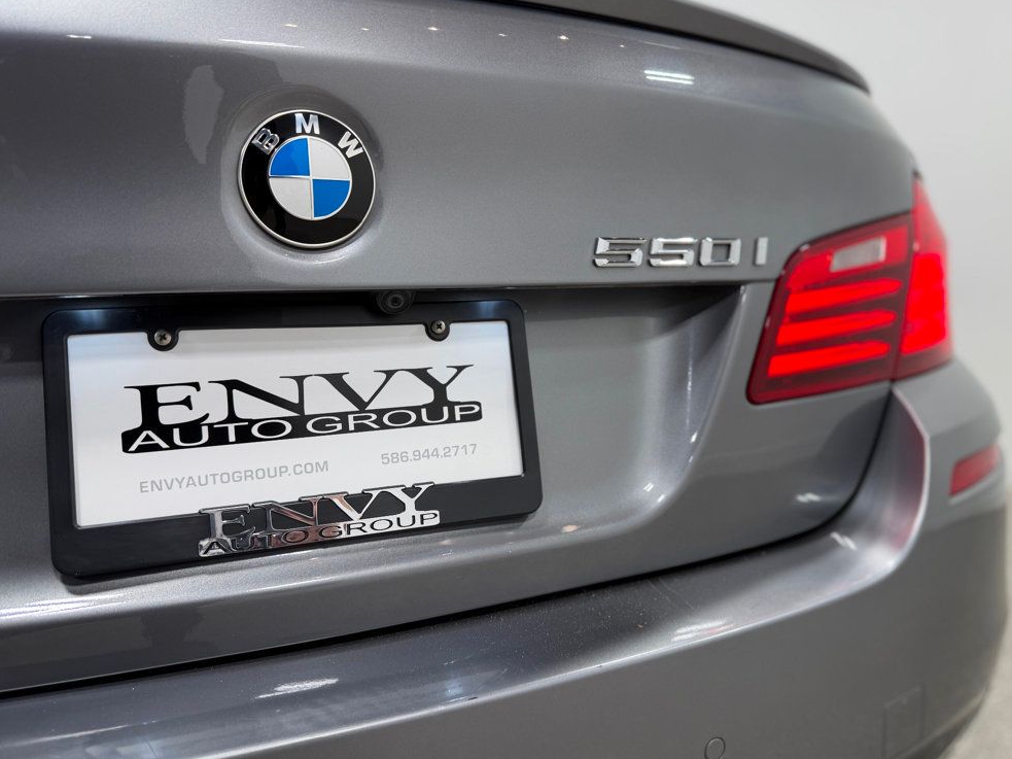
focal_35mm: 25
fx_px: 731
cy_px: 377
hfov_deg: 69.4
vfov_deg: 54.9
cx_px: 512
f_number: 1.78
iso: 64
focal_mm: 6.76
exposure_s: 1/138
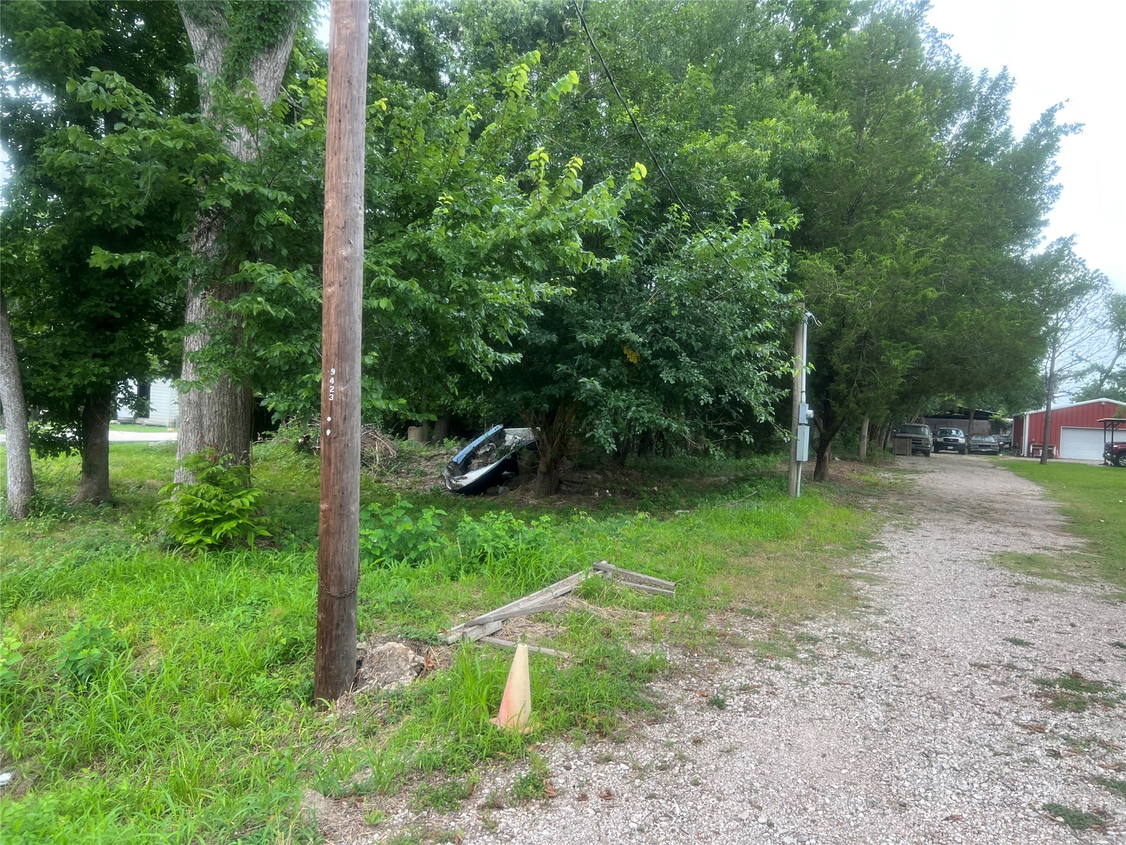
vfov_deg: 53.1
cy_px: 422
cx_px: 563
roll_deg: -2.7
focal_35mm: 26
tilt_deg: -0.9
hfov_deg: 67.3
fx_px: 846
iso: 64
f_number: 1.5
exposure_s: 1/121
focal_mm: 5.7
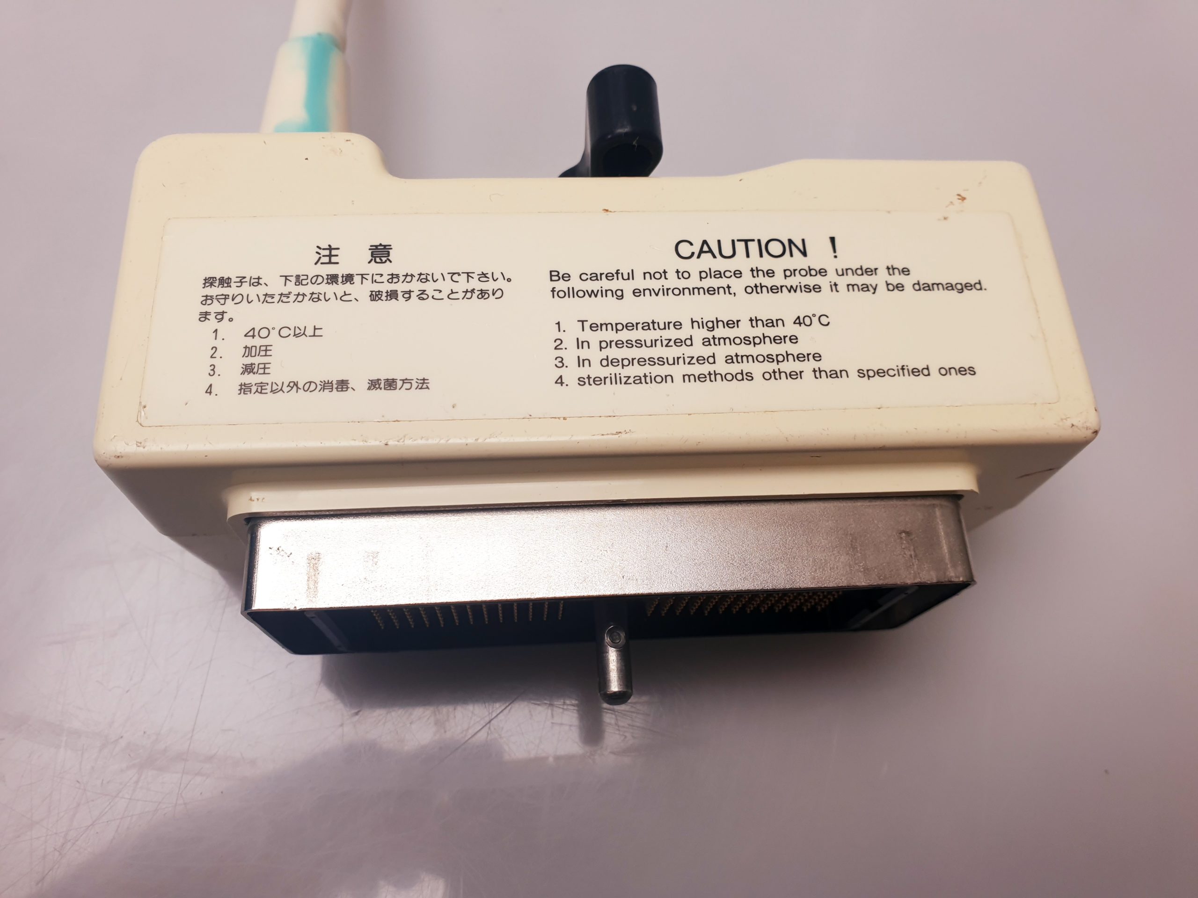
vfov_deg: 53.1
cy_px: 449
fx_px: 900
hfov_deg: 67.3
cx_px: 599
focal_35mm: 26
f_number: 2.4
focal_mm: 4.3
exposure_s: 1/100
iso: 64
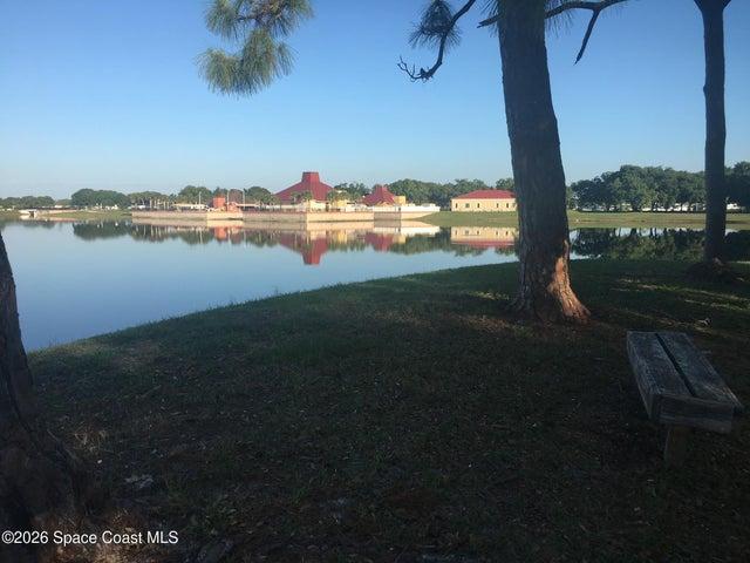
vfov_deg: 48.2
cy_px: 282
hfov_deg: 61.7
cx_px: 375
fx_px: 628
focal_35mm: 29
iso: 25
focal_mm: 4.15
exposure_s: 1/962
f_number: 2.2
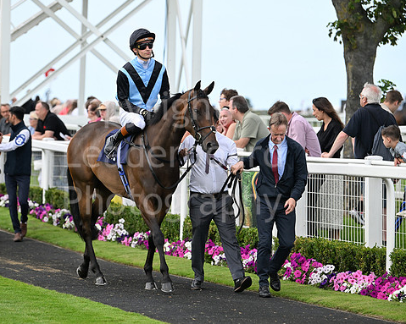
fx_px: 2186
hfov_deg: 10.6
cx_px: 174
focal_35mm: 182
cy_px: 161
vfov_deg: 8.5
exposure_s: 1/5000
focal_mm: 160
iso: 1250
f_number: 4
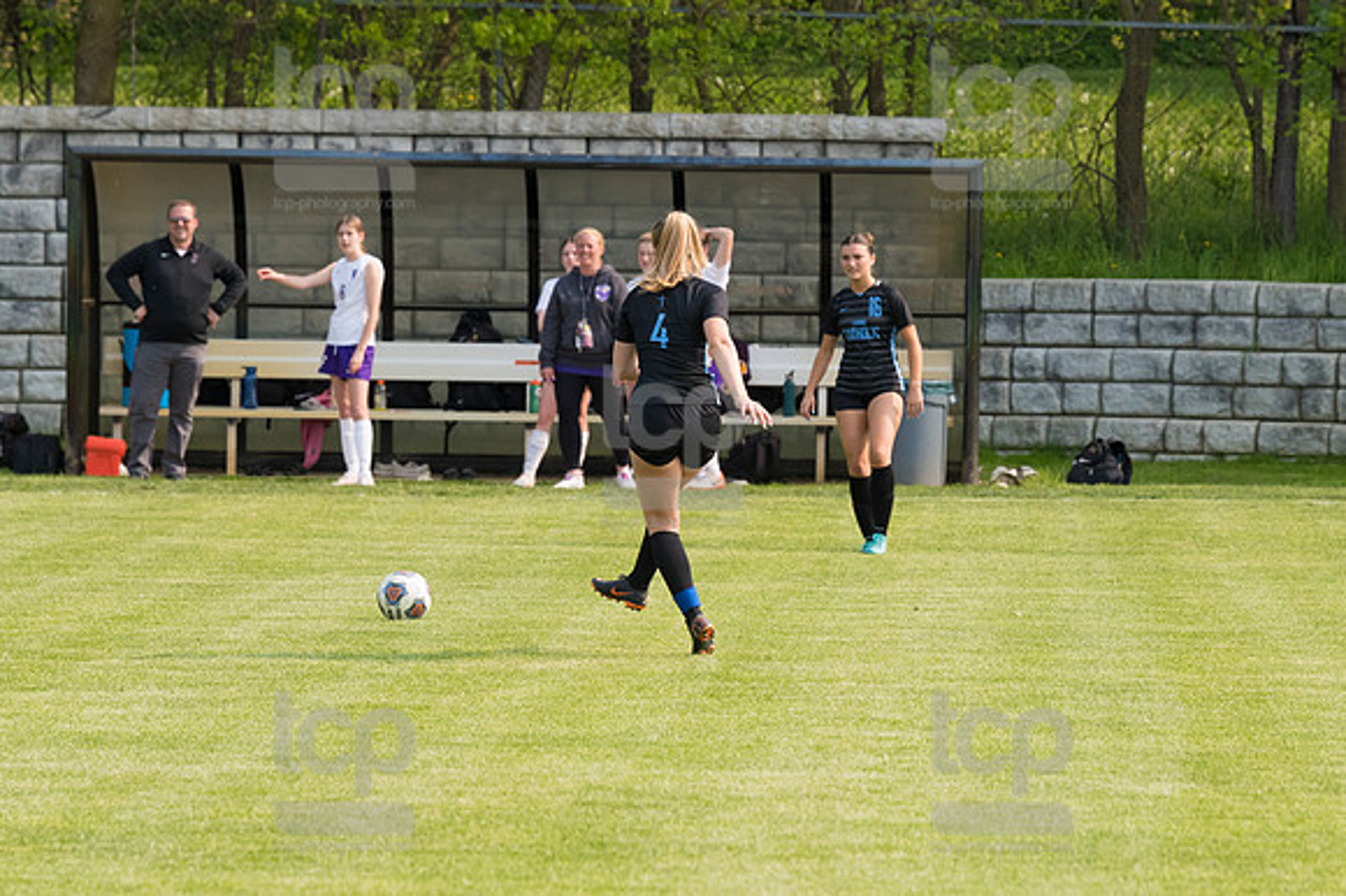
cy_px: 448
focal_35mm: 300
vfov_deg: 4.6
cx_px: 673
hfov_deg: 6.9
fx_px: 11210
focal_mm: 200
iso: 800
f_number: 5.6
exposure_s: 1/2000
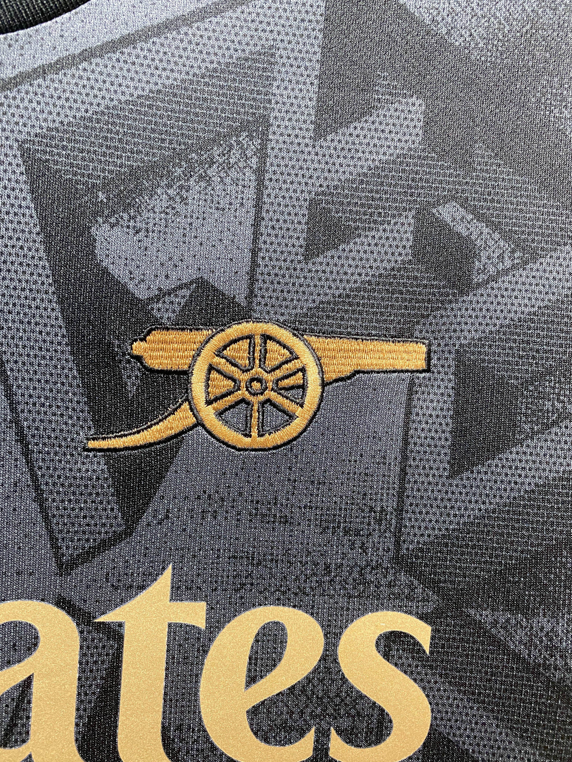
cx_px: 286
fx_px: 573
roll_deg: -1.6
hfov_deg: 53.1
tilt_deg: -0.7
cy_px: 381
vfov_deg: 67.3
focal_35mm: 26
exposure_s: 1/50
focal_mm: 4.25
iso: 400
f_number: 1.8
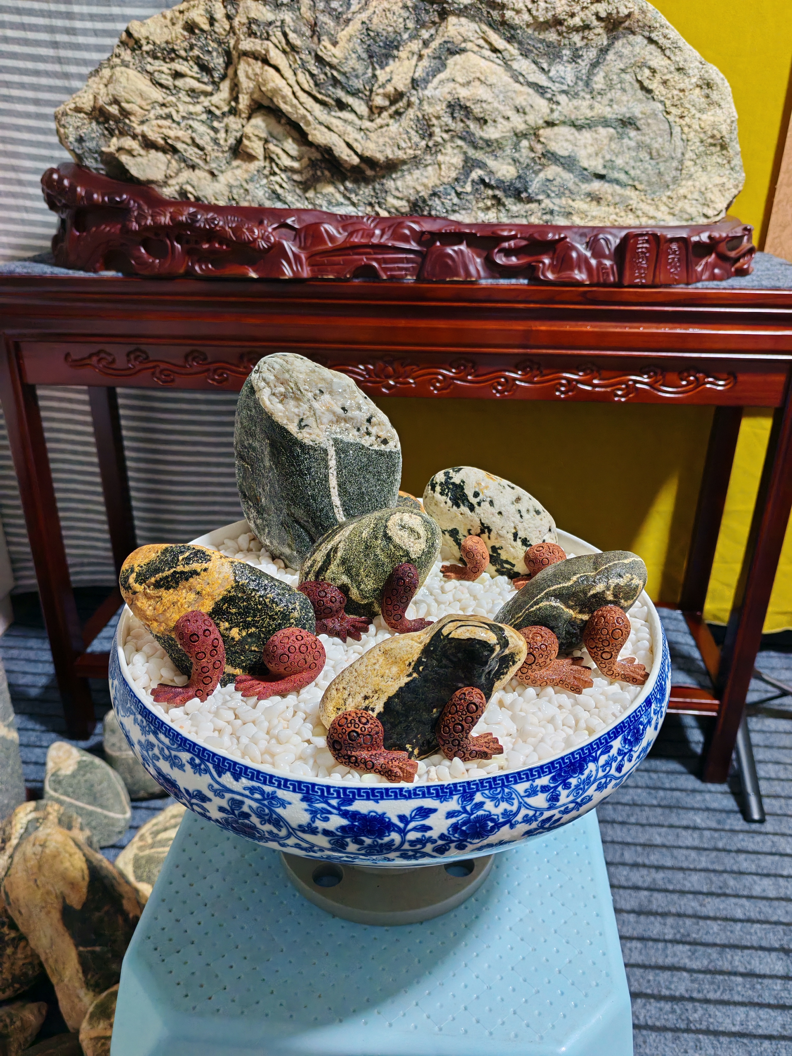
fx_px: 824
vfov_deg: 65.3
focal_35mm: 27
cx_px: 396
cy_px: 528
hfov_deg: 51.4
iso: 320
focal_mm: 5.52
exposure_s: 1/50
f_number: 1.95
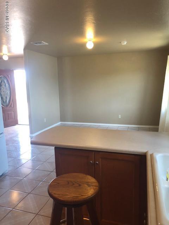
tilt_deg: -8.7
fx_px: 182
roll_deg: -0.2
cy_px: 112
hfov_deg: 49.7
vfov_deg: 63.4
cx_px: 84
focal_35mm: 28
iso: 40
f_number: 1.8
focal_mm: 3.99
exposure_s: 1/30
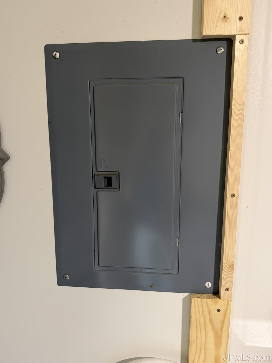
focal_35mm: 25
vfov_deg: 69.4
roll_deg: +0.3
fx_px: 262
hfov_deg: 54.9
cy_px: 177
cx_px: 133
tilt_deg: -11.6
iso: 500
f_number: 1.78
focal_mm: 6.76
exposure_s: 1/60
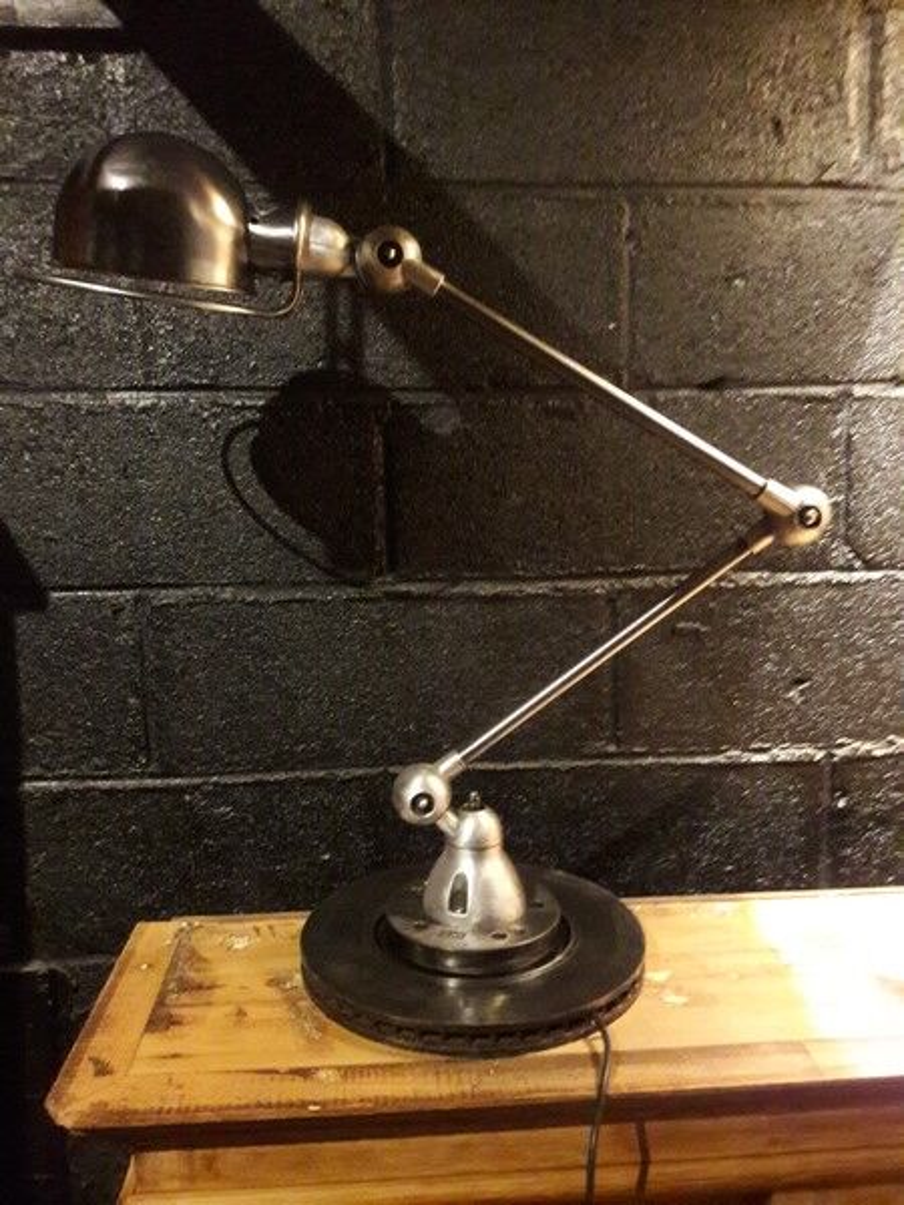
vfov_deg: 63.4
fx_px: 975
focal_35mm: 28
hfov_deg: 49.7
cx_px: 452
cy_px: 602
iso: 800
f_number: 1.9
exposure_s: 1/17
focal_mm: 3.7
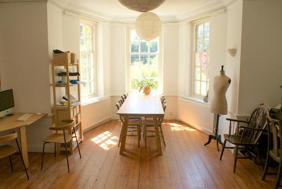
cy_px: 94
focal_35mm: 30
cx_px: 141
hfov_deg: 61.8
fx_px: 235
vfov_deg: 43.8
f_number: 8
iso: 100
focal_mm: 20
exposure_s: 1/60
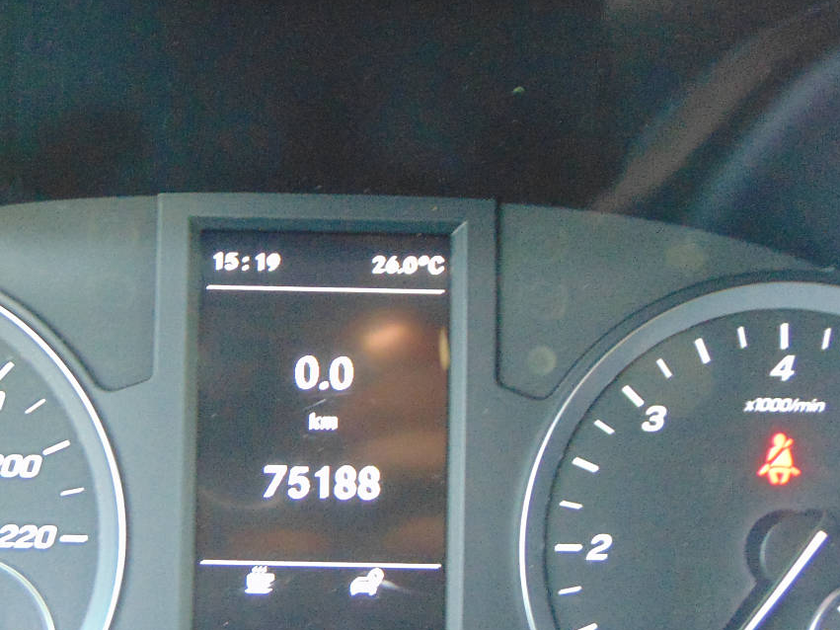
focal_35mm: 47
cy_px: 391
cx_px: 261
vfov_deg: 30.8
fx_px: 1140
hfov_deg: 39.8
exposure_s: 1/20
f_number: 3
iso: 500
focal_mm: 4.5
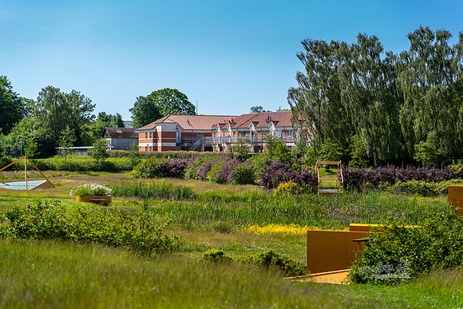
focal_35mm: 86
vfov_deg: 15.9
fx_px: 1104
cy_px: 154
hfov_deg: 23.7
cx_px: 232
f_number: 2.8
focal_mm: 85
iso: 50
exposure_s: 1/640
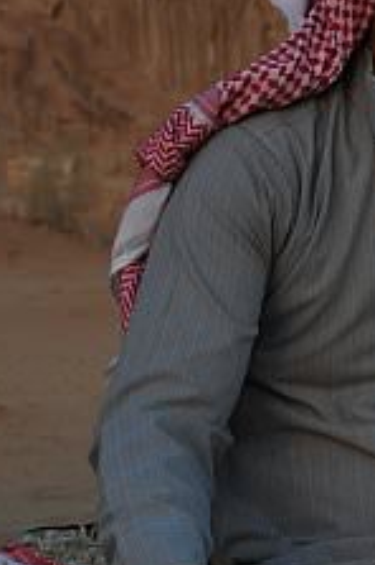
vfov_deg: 12.6
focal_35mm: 162
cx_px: 524
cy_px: 38
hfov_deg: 8.3
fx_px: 2539
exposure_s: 1/100
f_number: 5
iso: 200
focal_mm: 40
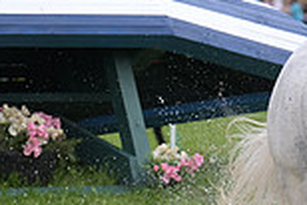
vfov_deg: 1.8
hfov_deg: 2.7
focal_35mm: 753
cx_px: 552
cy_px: 164
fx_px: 6427
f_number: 5.6
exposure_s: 1/1250
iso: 720
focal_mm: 200
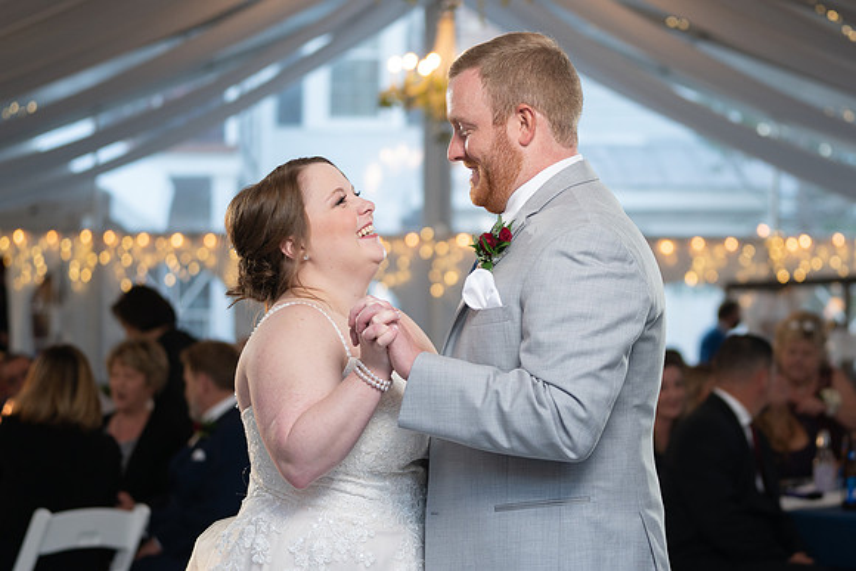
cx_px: 525
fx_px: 2486
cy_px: 312
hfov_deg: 19.5
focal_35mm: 105
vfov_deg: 13.1
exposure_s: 1/250
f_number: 2.8
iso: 500
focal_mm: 70
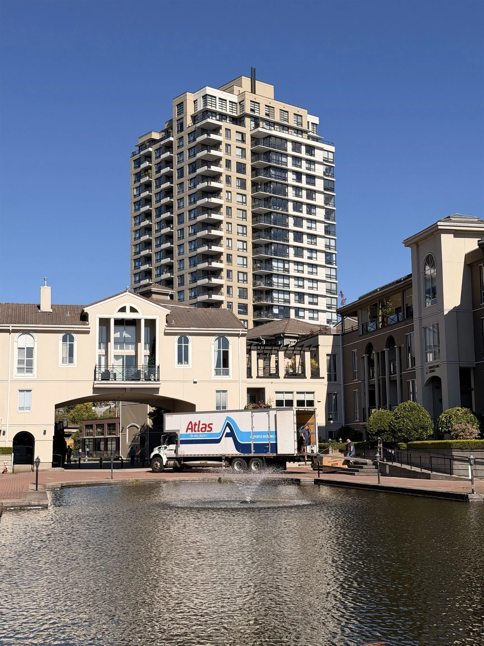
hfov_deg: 30.3
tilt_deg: +7.5
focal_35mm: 48
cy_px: 323
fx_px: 895
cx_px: 242
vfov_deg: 39.7
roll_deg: +0.3
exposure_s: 1/7874
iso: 64
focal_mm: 6.76
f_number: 1.78
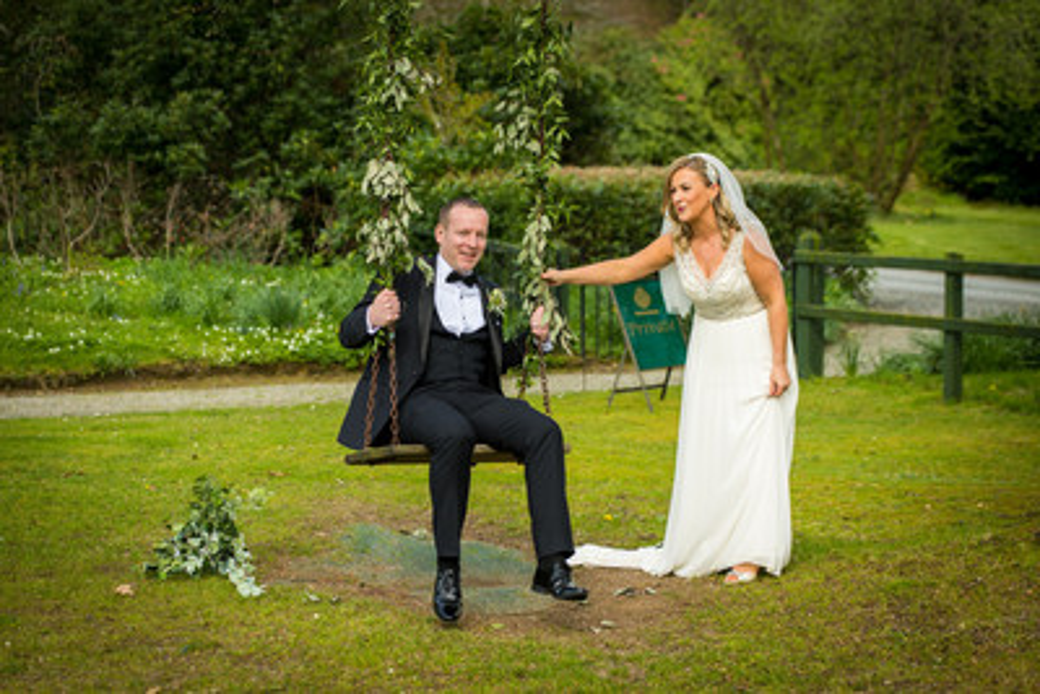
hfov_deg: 17.8
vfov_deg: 11.9
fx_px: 3319
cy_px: 386
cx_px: 443
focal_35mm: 115
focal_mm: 100
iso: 160
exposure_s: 1/640
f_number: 2.8
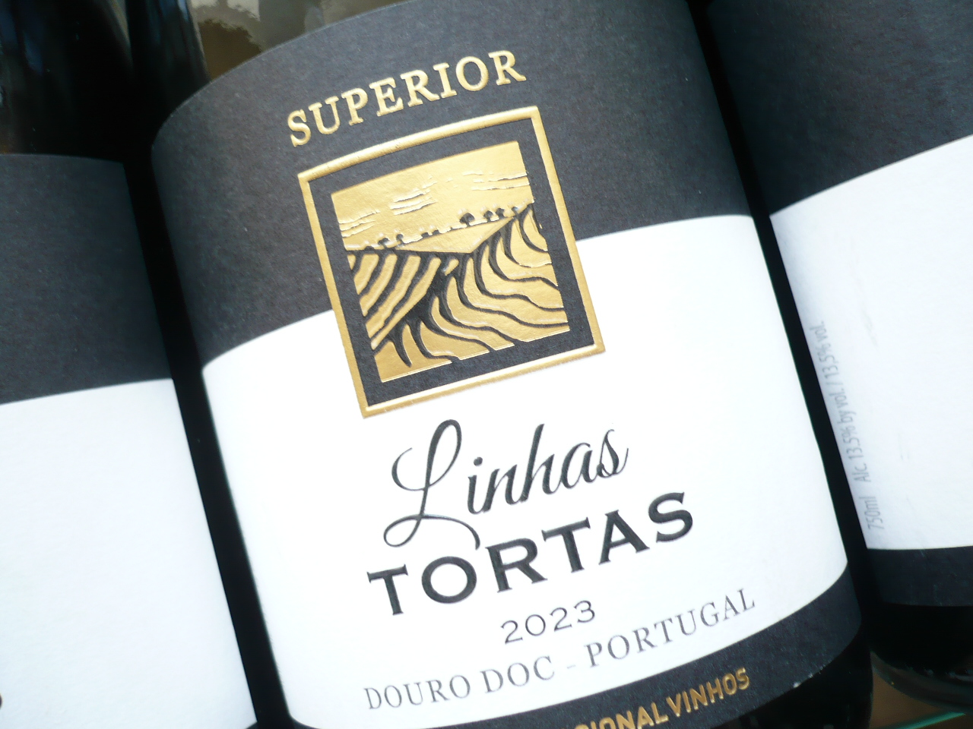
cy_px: 364
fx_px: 984
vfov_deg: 40.7
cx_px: 486
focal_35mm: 35
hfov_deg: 52.6
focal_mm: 5.8
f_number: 2.8
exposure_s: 1/50
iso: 100
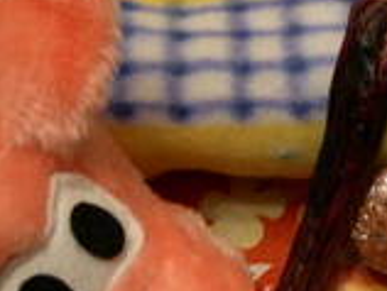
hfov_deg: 16.2
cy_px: 207
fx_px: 1344
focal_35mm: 120
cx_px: 333
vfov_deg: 12.4
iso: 100
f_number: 2.8
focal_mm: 8
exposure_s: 1/6.9
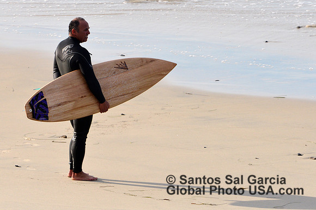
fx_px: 4825
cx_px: 158
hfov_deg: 3.8
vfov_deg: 2.5
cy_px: 105
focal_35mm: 550
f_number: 16
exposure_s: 1/400
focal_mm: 550
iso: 1000
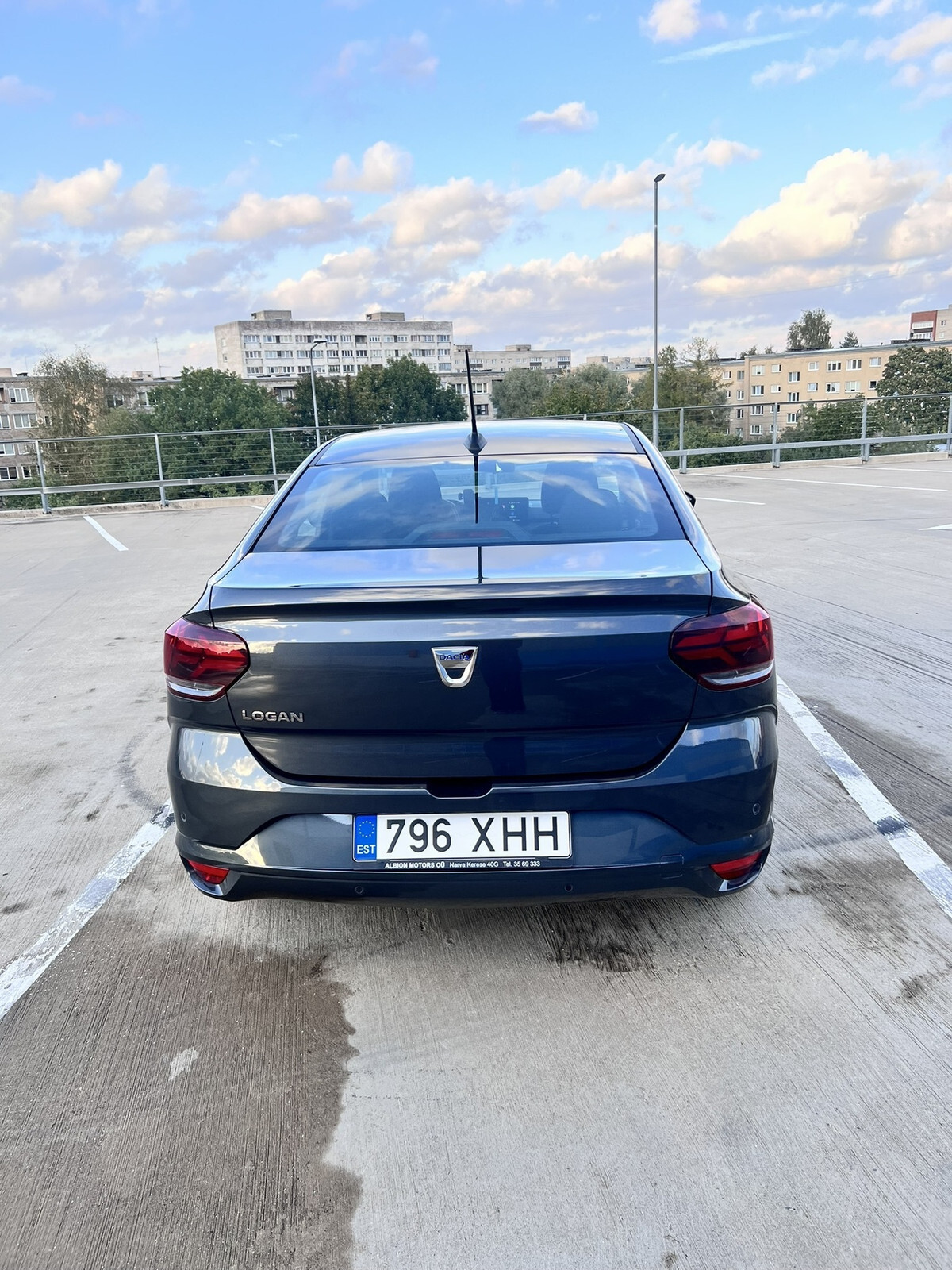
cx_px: 476
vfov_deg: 67.3
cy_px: 635
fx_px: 953
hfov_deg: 53.1
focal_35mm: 26
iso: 50
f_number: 1.5
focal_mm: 5.7
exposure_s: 1/748
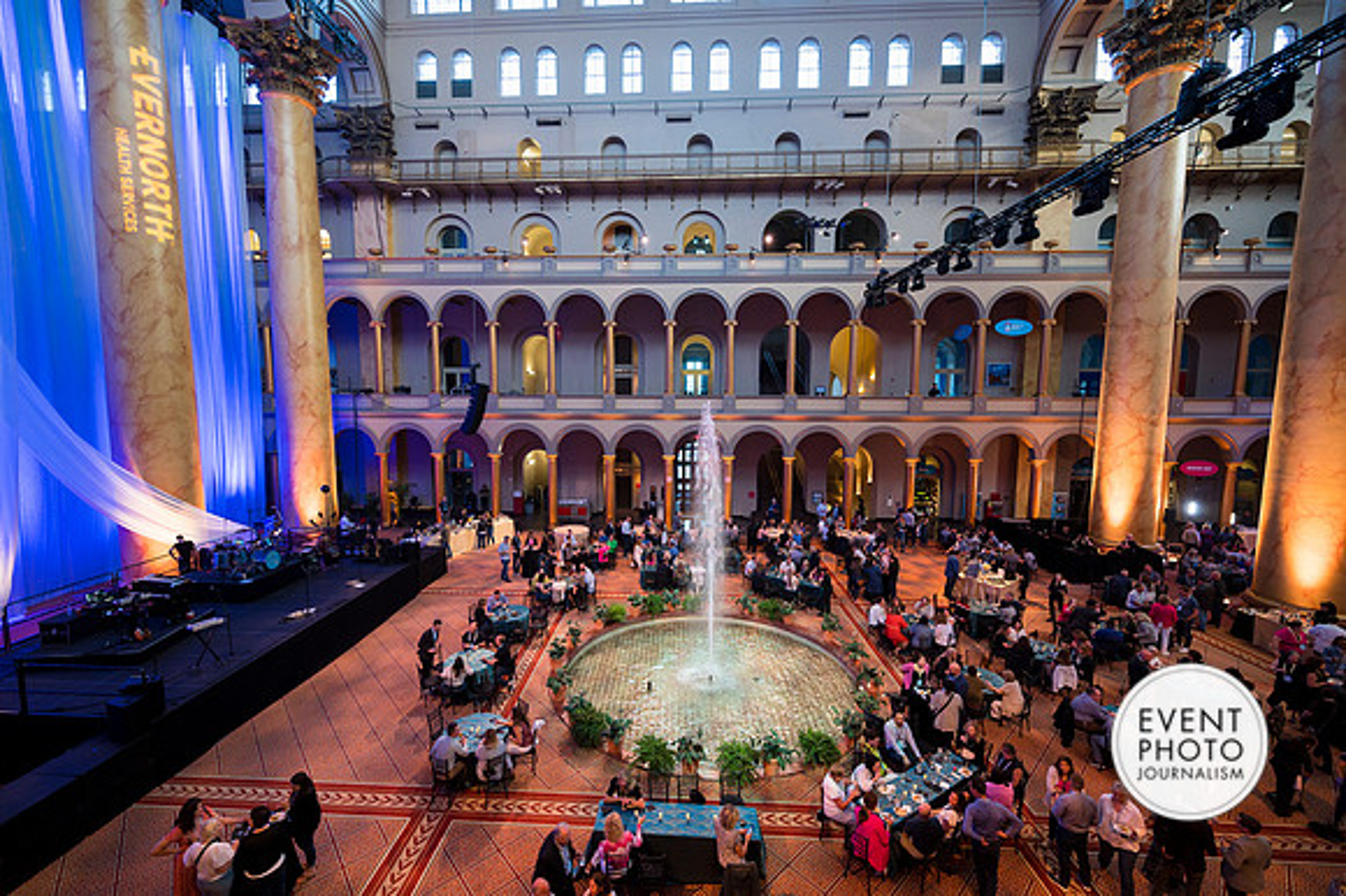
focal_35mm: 14
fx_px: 535
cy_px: 439
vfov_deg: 79.9
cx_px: 659
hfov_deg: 103.0
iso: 800
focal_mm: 14
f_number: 4
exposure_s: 1/40
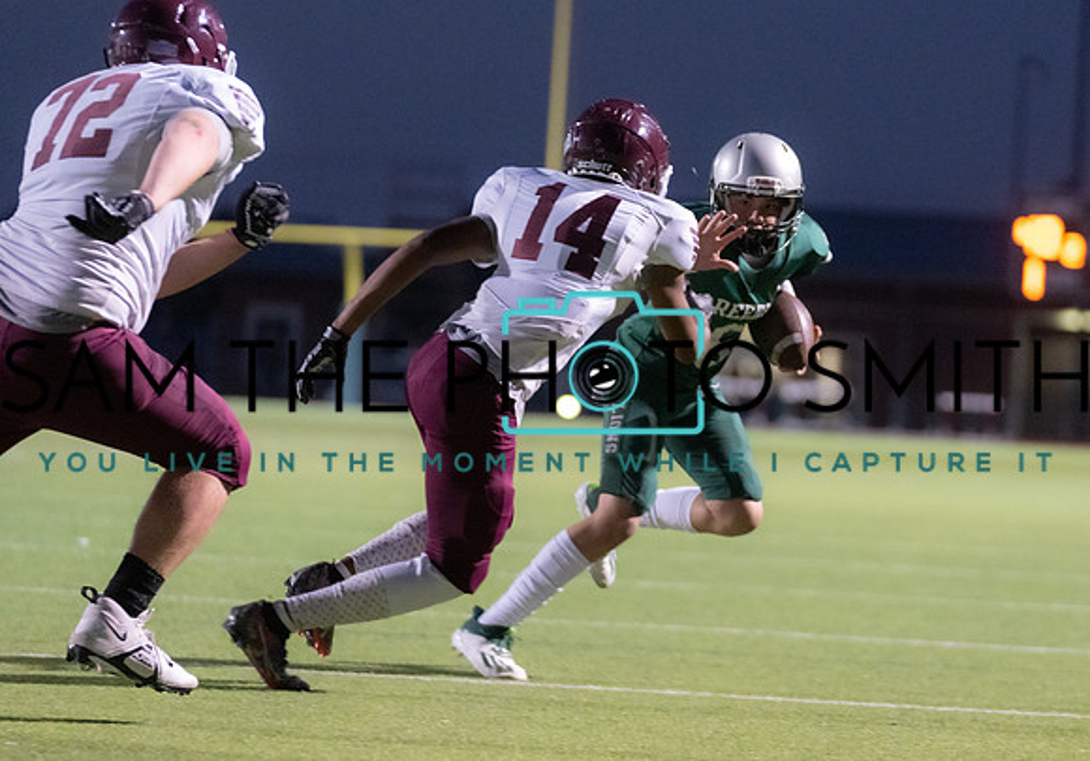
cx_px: 669
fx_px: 6543
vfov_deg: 6.7
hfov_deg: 9.5
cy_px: 387
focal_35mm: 213
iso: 6400
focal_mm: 151
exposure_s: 1/800
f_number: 2.8
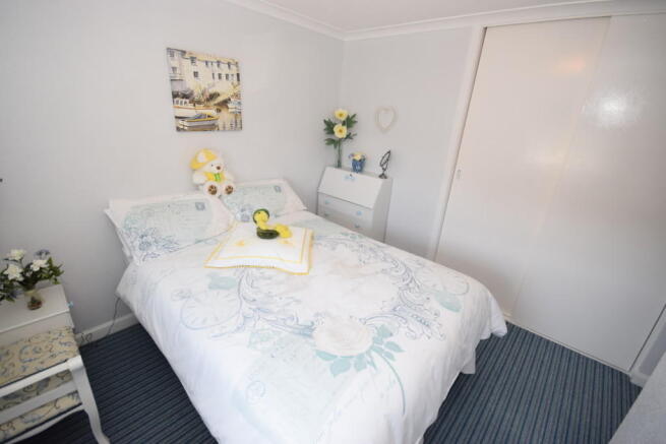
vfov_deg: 77.4
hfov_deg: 100.4
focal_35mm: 15
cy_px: 222
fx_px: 278
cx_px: 333
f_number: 5.6
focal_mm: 10
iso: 800
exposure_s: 1/125
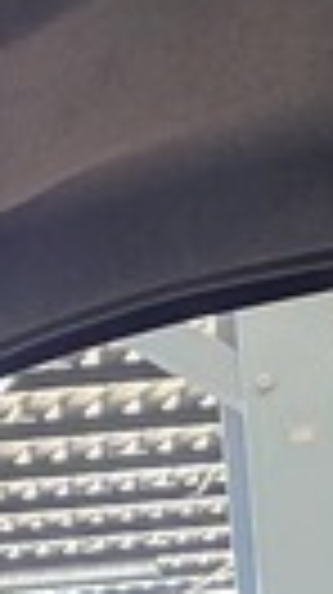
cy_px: 1454
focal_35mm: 194
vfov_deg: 9.7
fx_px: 3053
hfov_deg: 6.2
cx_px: -9
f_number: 1.7
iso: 200
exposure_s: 1/100
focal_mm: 6.25
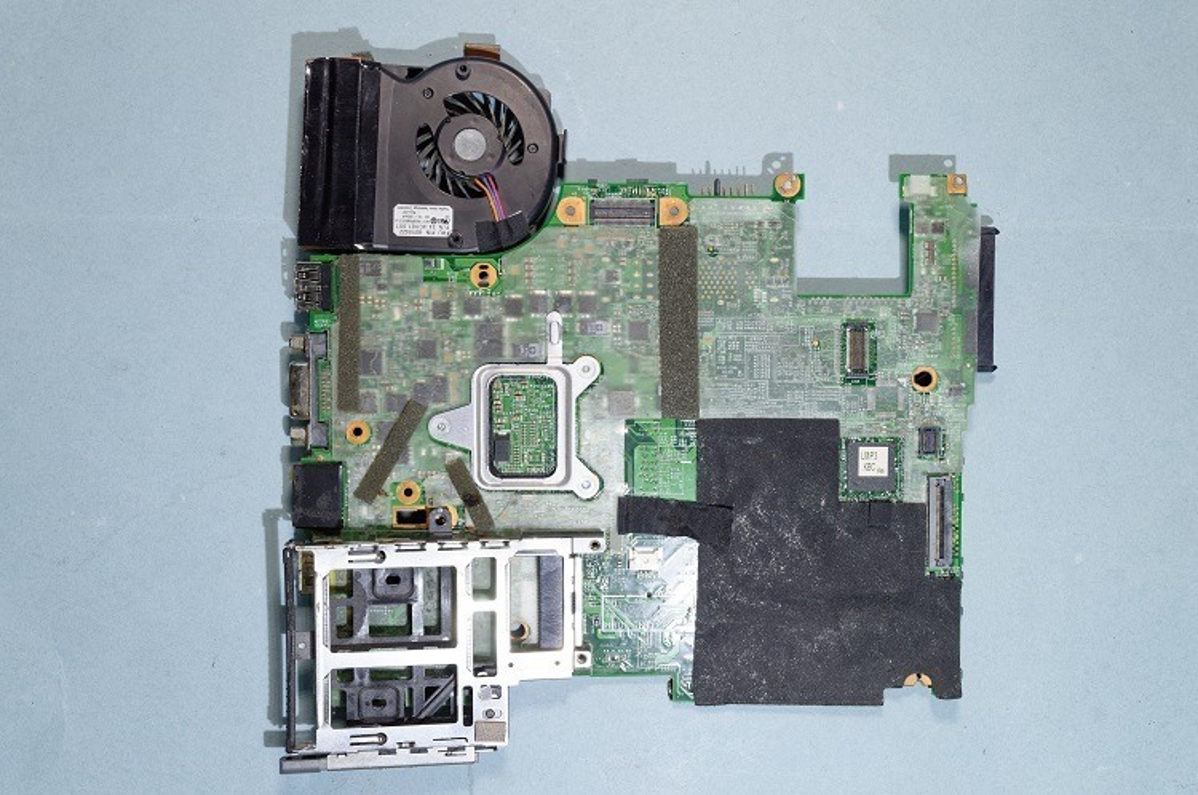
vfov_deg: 34.1
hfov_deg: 49.6
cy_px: 398
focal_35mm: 39
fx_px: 1296
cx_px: 599
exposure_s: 1/6
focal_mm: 26
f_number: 8
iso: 100
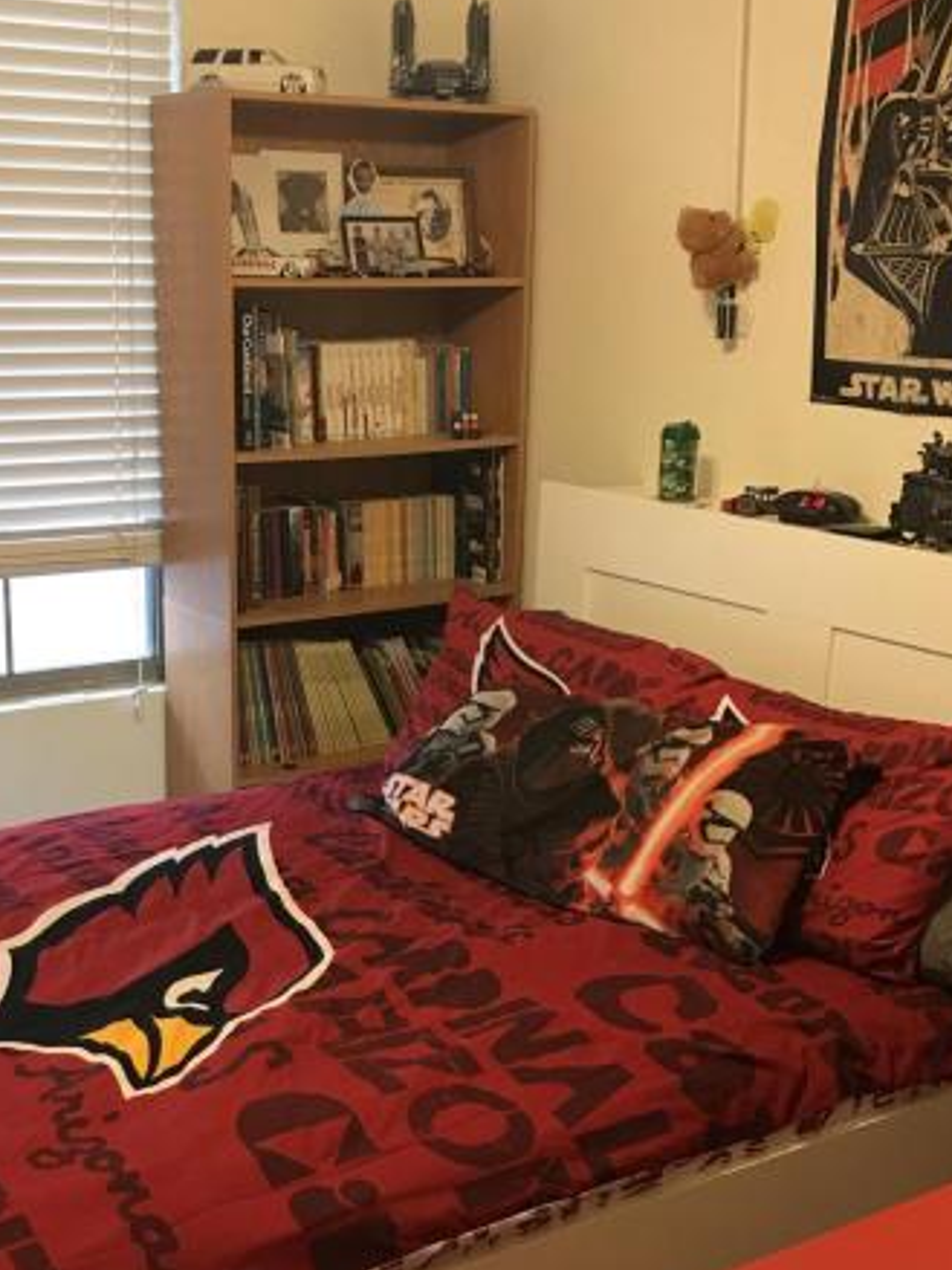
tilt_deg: -16.6
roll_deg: -0.8
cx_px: 385
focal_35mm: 49
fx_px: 1798
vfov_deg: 38.8
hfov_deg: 29.6
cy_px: 741
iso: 40
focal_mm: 3.99
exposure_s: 1/15
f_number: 1.8
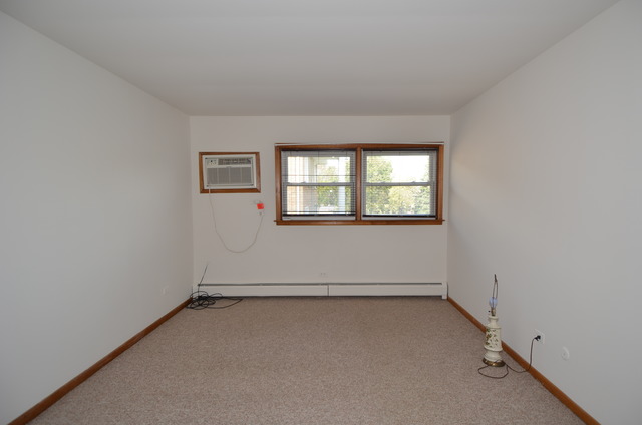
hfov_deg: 90.1
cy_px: 212
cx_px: 321
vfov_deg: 67.2
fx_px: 320
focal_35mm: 18
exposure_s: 1/60
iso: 100
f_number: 4
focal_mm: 12
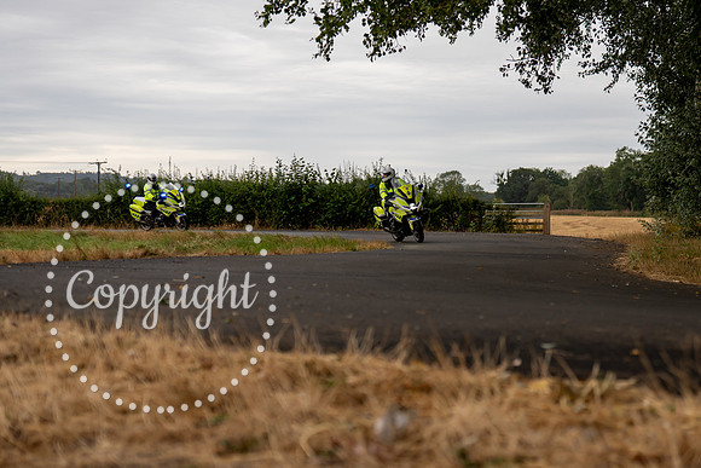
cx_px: 370
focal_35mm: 92
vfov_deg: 14.9
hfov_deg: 22.2
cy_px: 259
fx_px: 1790
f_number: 3.2
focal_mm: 72
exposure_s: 1/1250
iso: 400
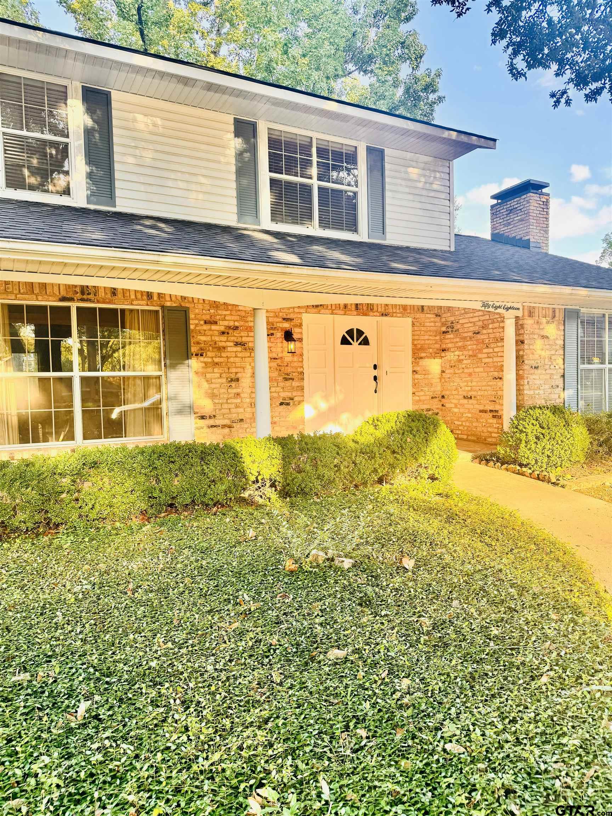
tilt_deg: -2.7
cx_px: 306
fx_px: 566
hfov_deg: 56.8
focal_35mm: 24
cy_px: 408
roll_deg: +1.4
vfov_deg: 71.6
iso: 64
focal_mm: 6.76
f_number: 1.78
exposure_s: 1/143
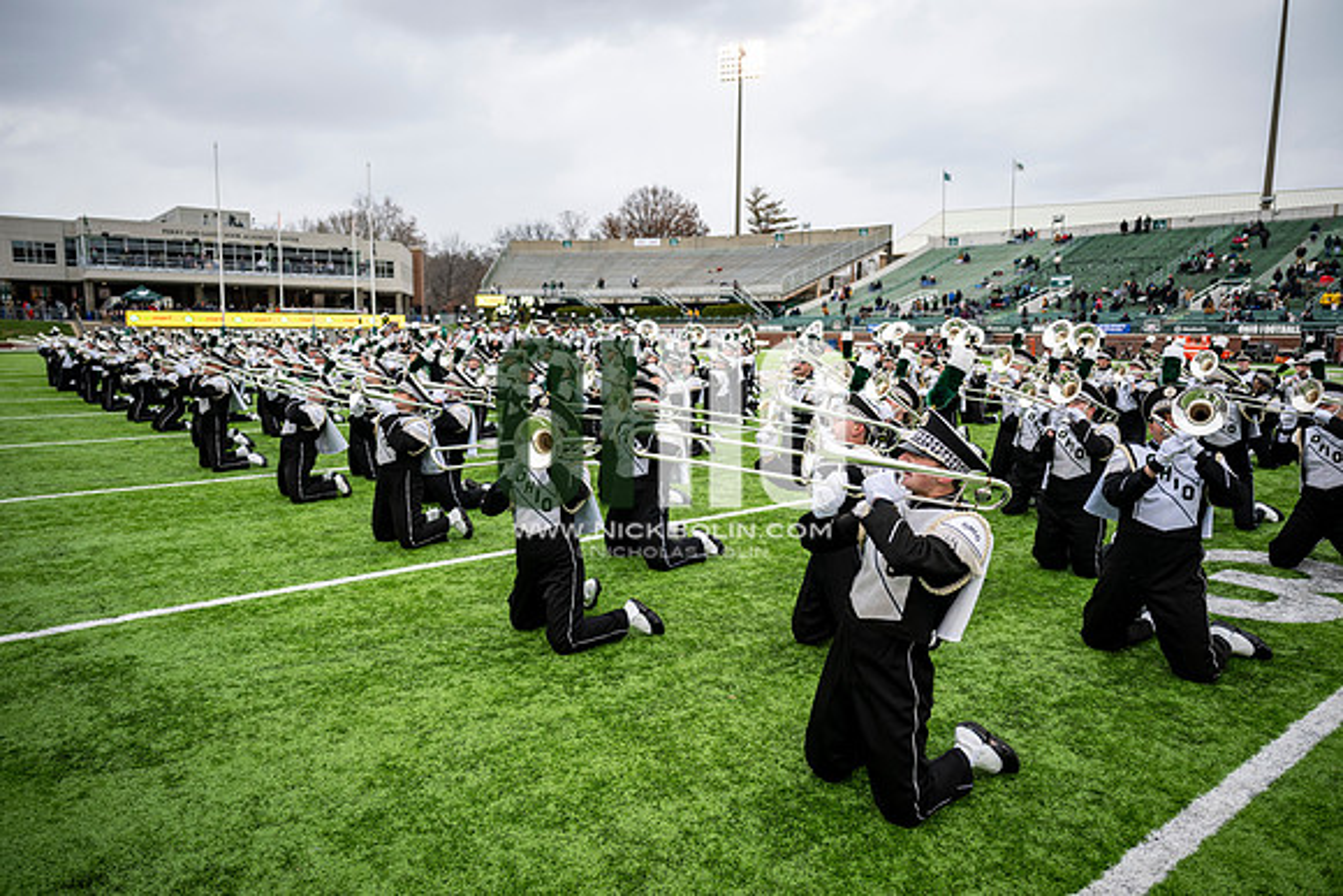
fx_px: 896
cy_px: 448
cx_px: 672
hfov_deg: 73.7
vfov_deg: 53.2
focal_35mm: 24
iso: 100
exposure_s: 1/500
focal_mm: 24
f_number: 2.8
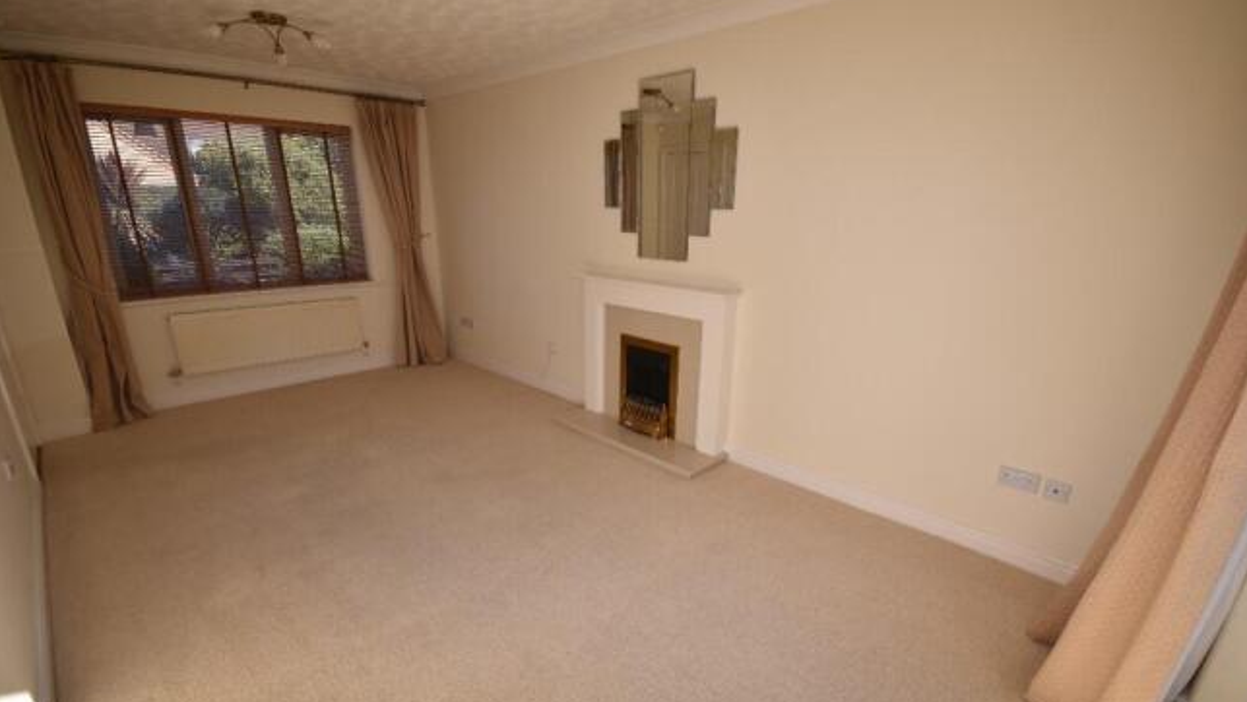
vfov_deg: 66.9
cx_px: 626
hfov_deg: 99.4
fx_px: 529
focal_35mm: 16
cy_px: 393
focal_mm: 10
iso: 160
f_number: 6.3
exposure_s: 1/160
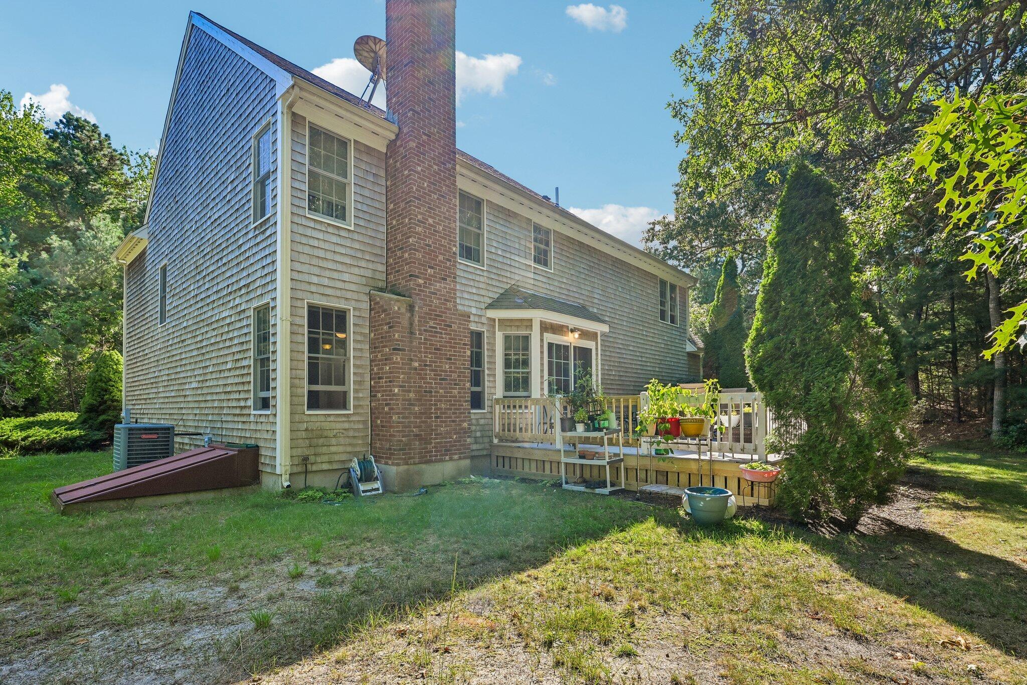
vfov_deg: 73.7
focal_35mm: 16
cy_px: 342
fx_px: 456
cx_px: 514
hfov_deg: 96.7
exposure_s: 1/250
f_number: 8
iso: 400
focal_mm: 16
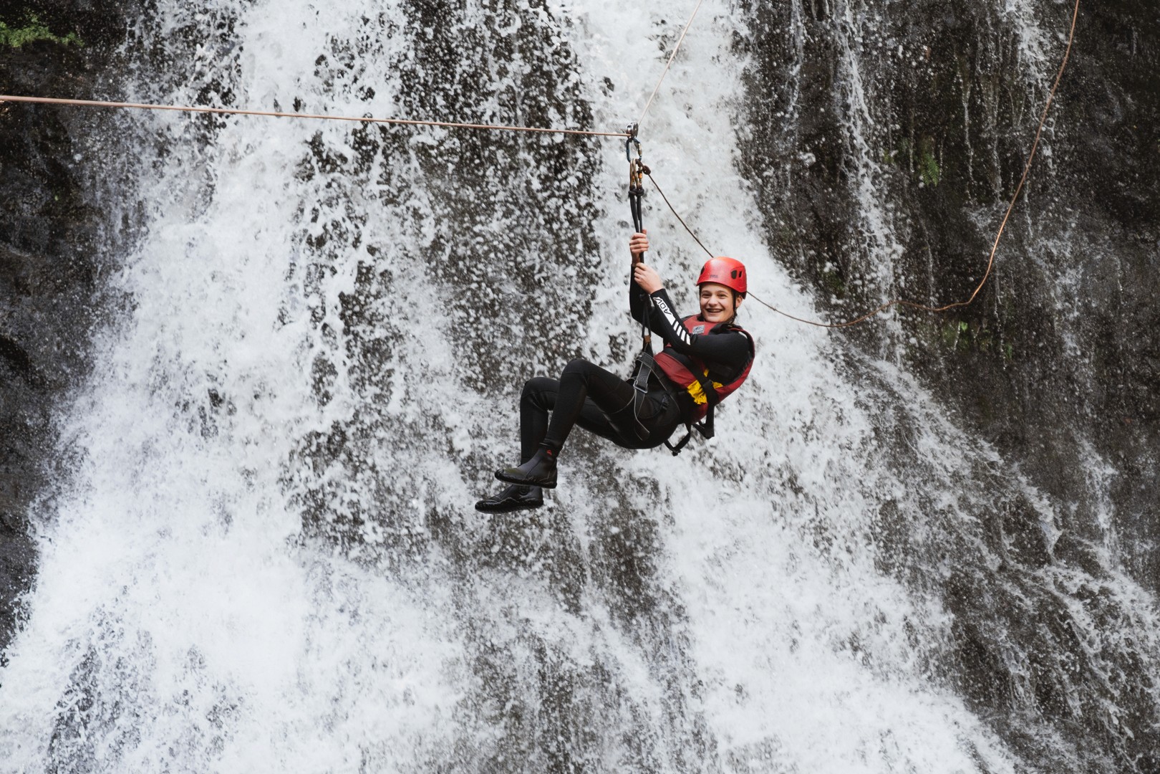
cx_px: 635
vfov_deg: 7.7
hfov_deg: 11.5
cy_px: 462
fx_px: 5770
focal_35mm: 179
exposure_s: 1/640
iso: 800
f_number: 5
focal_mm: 150
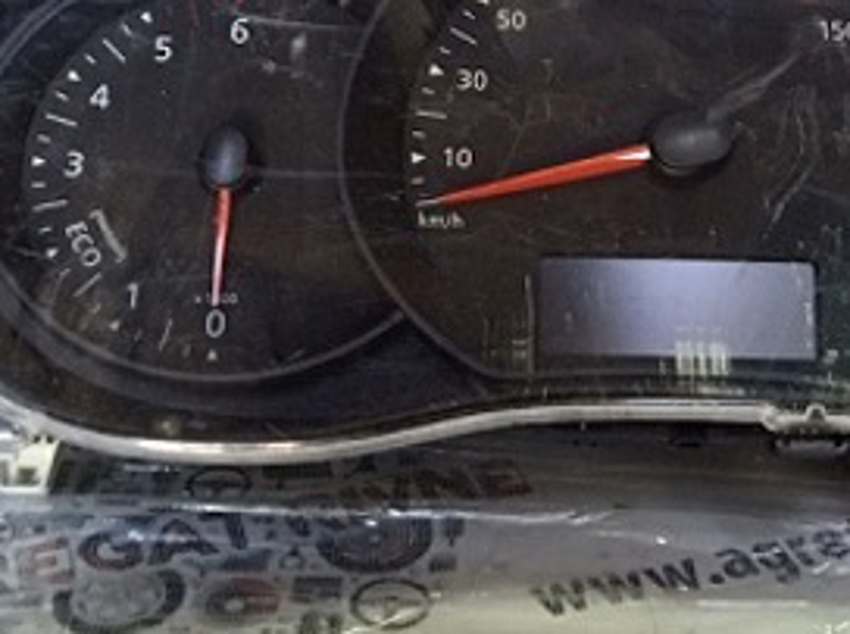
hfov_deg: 29.1
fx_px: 1618
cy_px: 195
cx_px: 603
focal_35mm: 66
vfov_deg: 22.1
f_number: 2.2
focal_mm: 3.43
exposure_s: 1/33.3
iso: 203
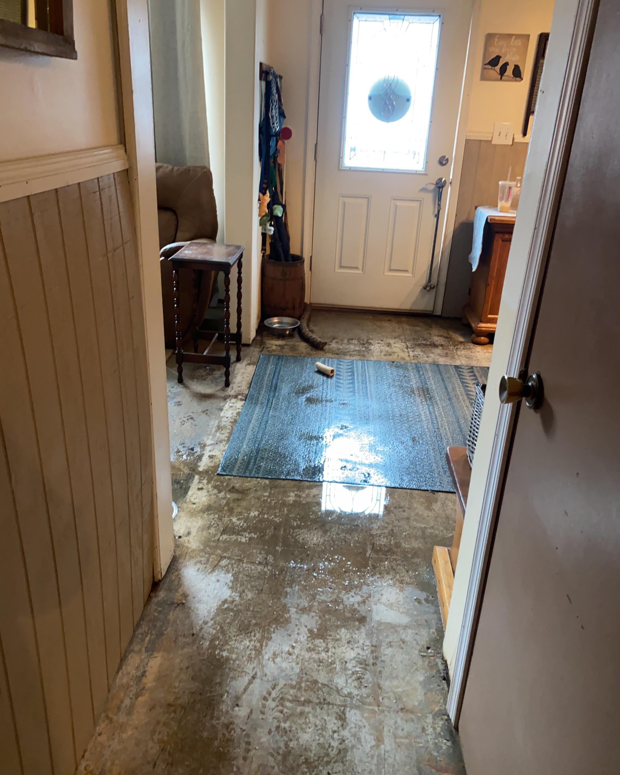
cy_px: 415
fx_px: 780
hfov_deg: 43.4
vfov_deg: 52.8
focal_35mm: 34
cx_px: 306
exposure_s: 1/30
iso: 200
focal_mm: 4.25
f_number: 1.8
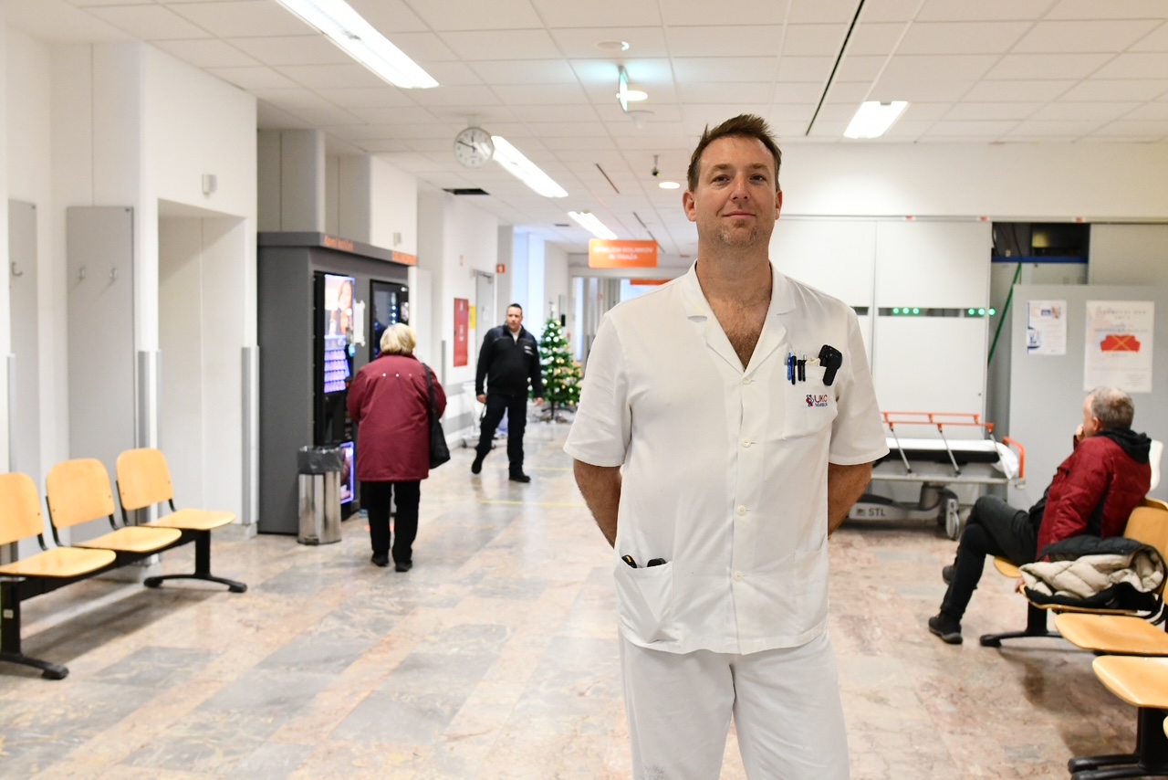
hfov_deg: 61.9
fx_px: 973
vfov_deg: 43.6
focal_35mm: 30
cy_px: 390
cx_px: 584
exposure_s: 1/125
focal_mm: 20
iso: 2200
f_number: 2.8
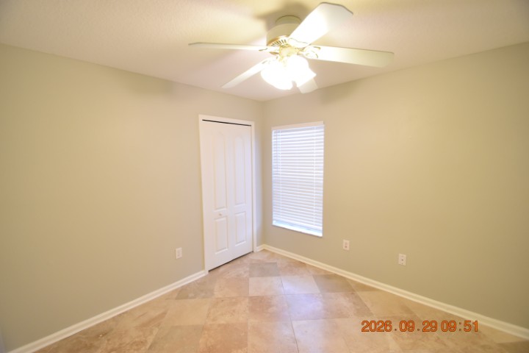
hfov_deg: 100.4
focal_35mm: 15
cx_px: 264
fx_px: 220
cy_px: 176
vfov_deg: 77.3
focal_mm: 10
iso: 900
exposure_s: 1/60
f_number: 3.5
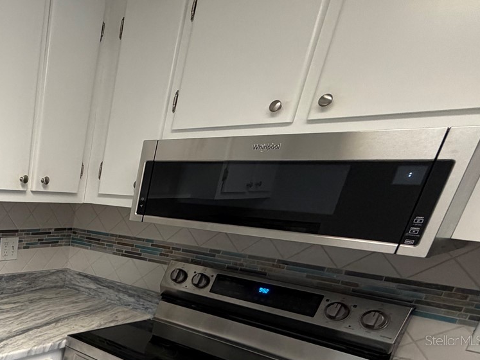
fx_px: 416
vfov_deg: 42.0
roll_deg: -3.2
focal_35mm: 30
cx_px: -28
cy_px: 340
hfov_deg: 46.8
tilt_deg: -21.5
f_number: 2.2
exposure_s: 1/120
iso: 250
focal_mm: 2.22
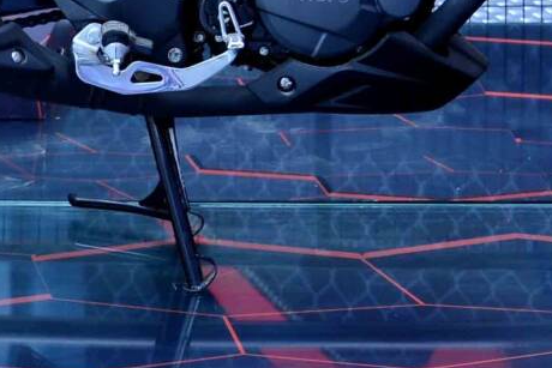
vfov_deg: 8.0
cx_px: 262
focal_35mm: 167
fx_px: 2561
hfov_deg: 12.3
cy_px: -285
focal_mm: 30
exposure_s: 1/125
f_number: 3.2
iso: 250
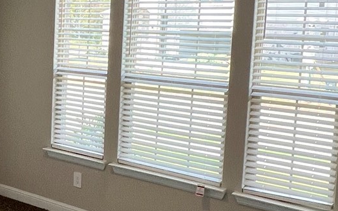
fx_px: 497
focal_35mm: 54
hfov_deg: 35.1
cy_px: 78
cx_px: 28
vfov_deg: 23.9
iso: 80
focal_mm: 1.57
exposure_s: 1/120
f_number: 1.8
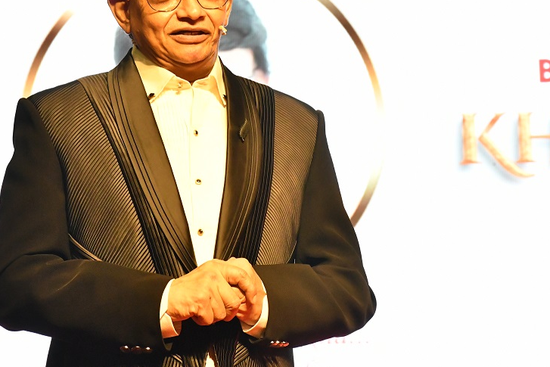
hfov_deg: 9.9
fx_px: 3163
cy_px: 103
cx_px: 263
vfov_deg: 6.6
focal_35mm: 207
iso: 4500
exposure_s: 1/125
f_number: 8
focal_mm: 90
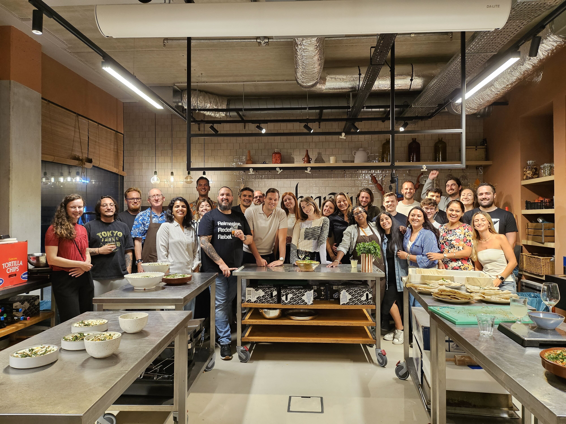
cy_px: 212
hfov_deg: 71.6
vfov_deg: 56.8
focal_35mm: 24
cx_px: 283
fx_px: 392
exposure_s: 1/100
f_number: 1.8
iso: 250
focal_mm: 5
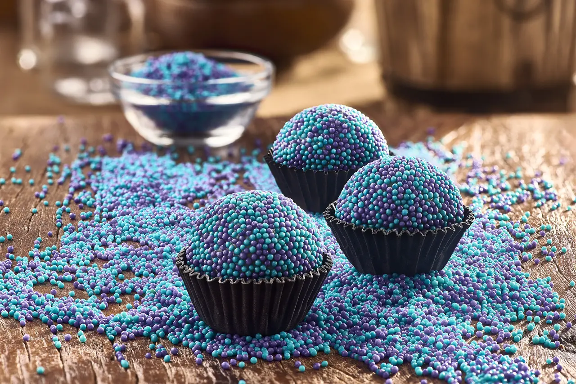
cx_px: 288
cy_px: 192
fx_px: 1680
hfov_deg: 19.5
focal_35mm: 105
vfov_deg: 13.0
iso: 100
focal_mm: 105
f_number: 8
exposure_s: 1/200
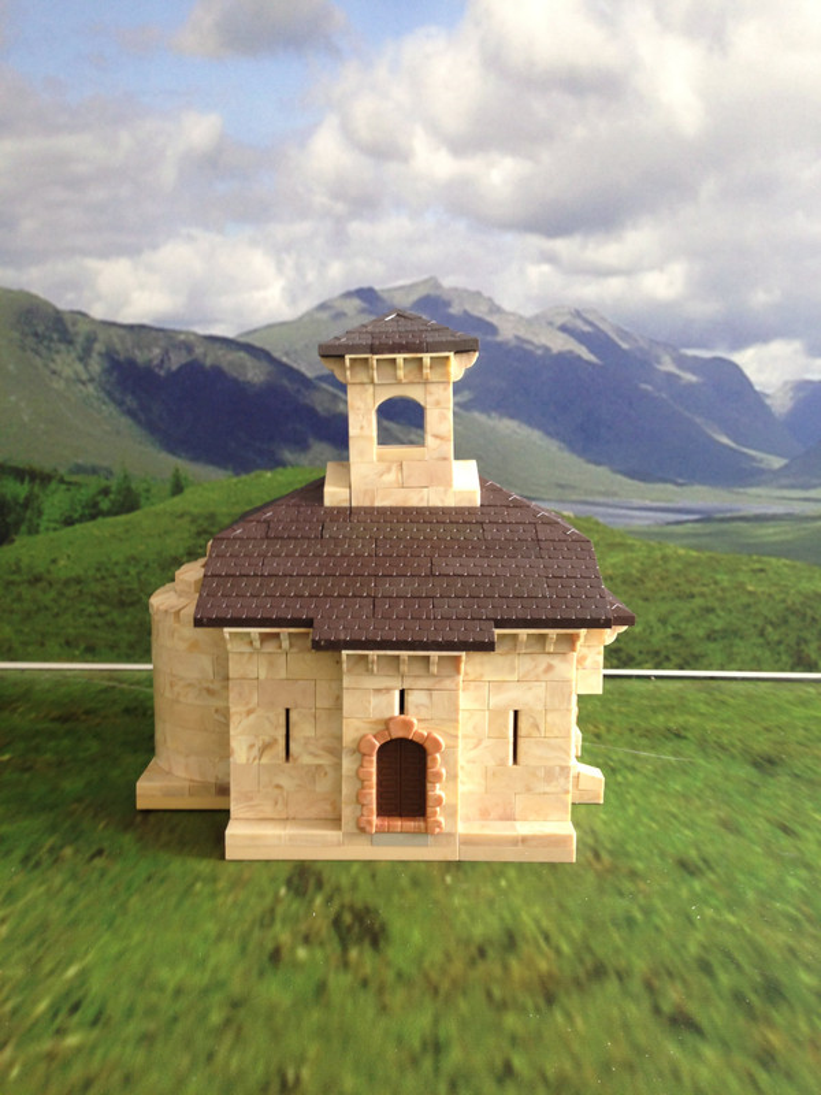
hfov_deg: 42.9
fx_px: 1044
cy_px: 548
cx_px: 410
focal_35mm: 33
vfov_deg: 55.4
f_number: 2.4
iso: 64
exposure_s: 1/24
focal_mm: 4.12
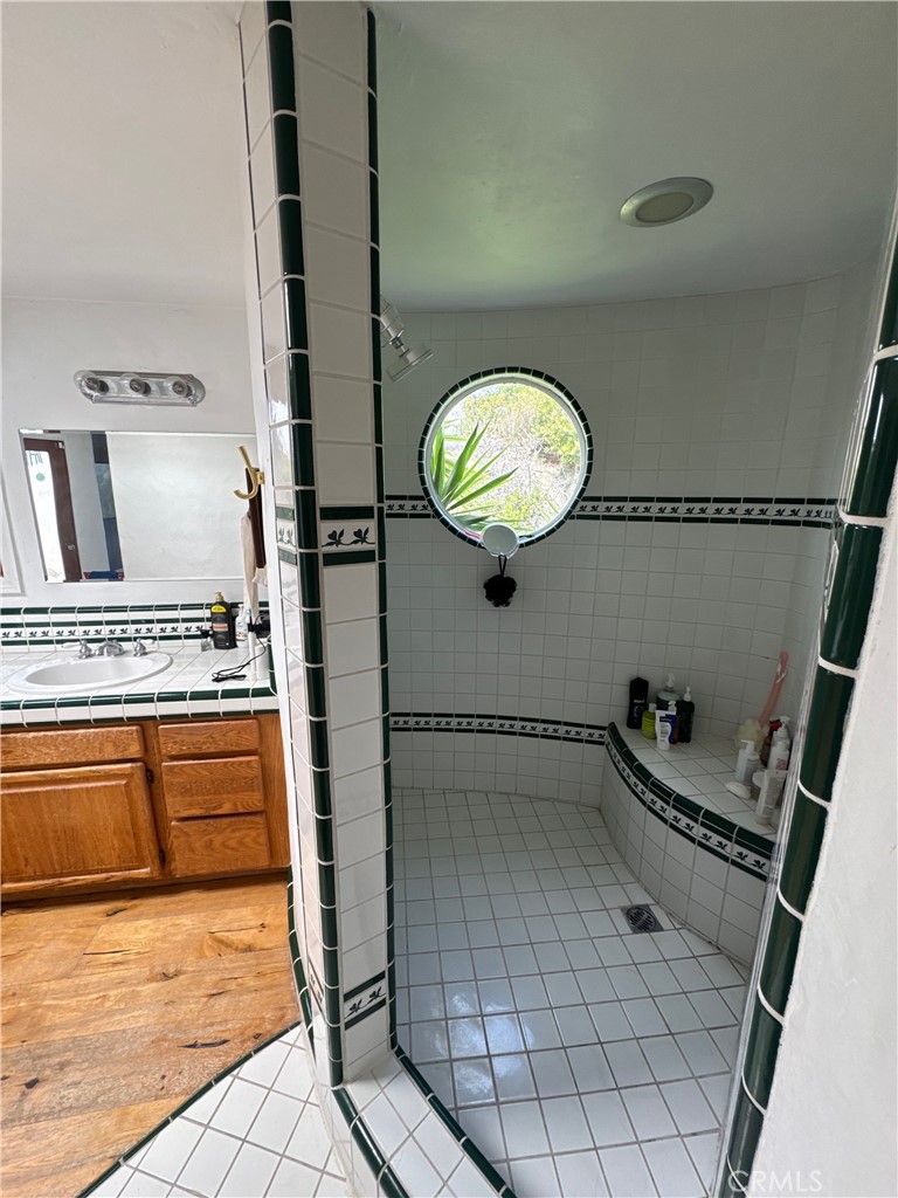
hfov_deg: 85.7
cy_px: 599
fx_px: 484
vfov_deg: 102.1
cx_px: 449
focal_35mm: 14
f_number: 2.2
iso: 64
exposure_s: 1/99
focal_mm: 2.22
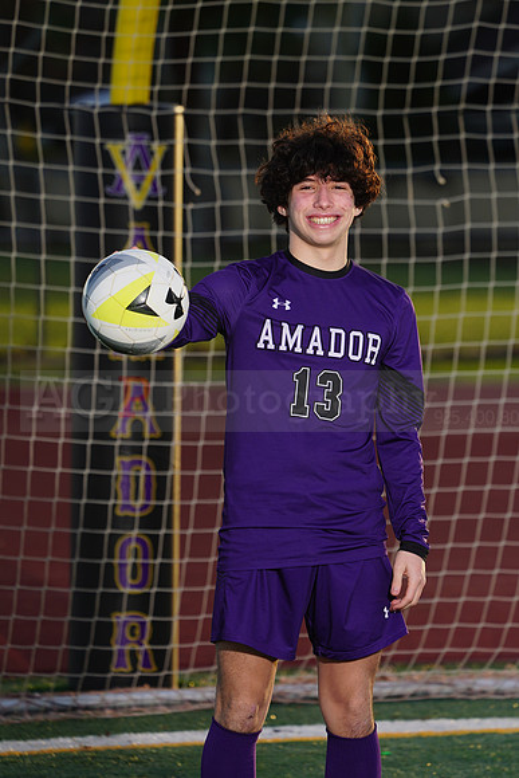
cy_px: 389
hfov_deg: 4.5
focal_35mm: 309
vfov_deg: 6.7
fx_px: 6678
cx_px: 260
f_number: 7.1
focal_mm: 309
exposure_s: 1/200
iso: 100
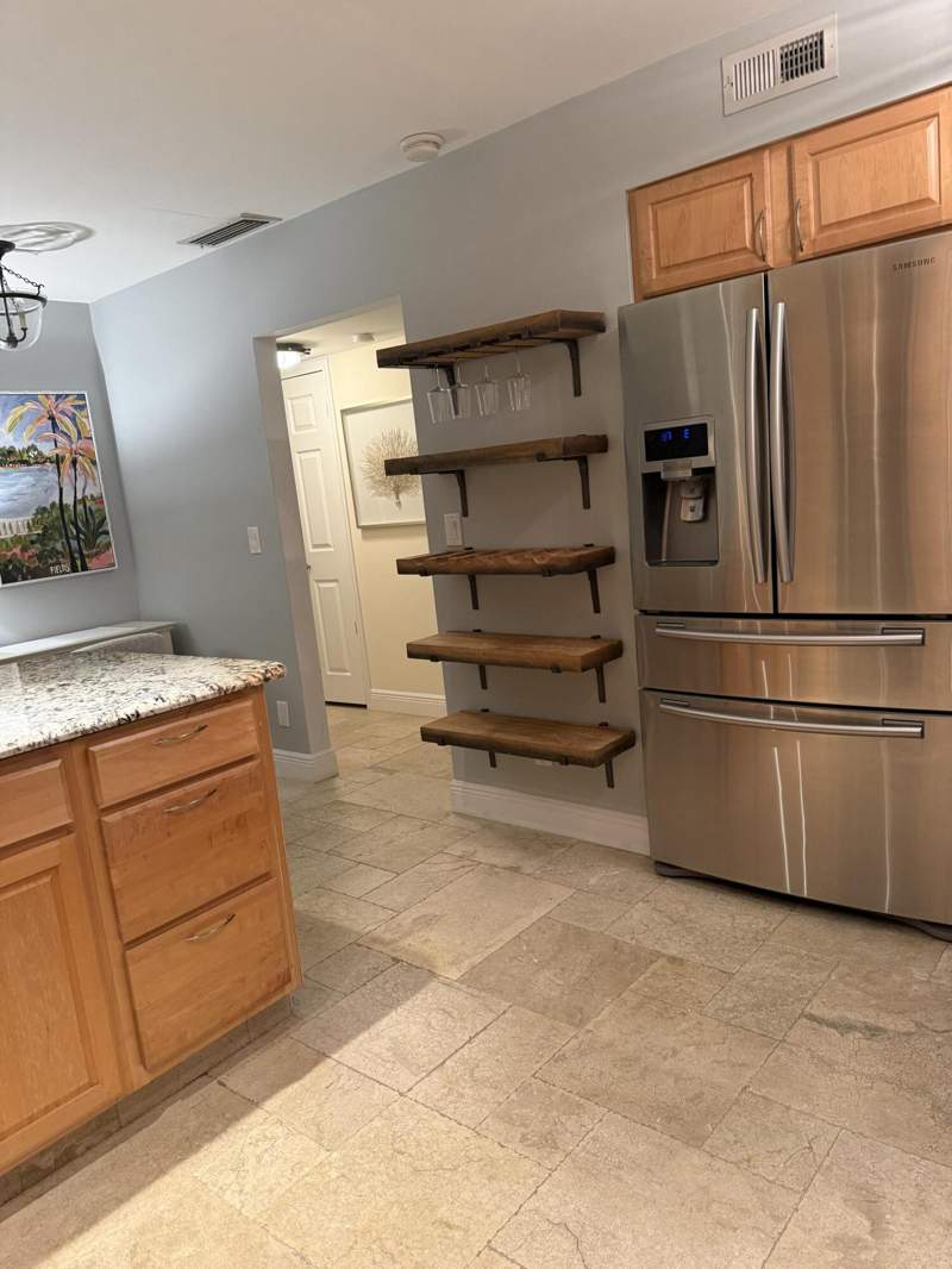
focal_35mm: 24
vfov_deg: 71.6
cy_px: 634
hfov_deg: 56.8
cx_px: 476
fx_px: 880
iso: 320
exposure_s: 1/60
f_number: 1.78
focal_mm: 6.76
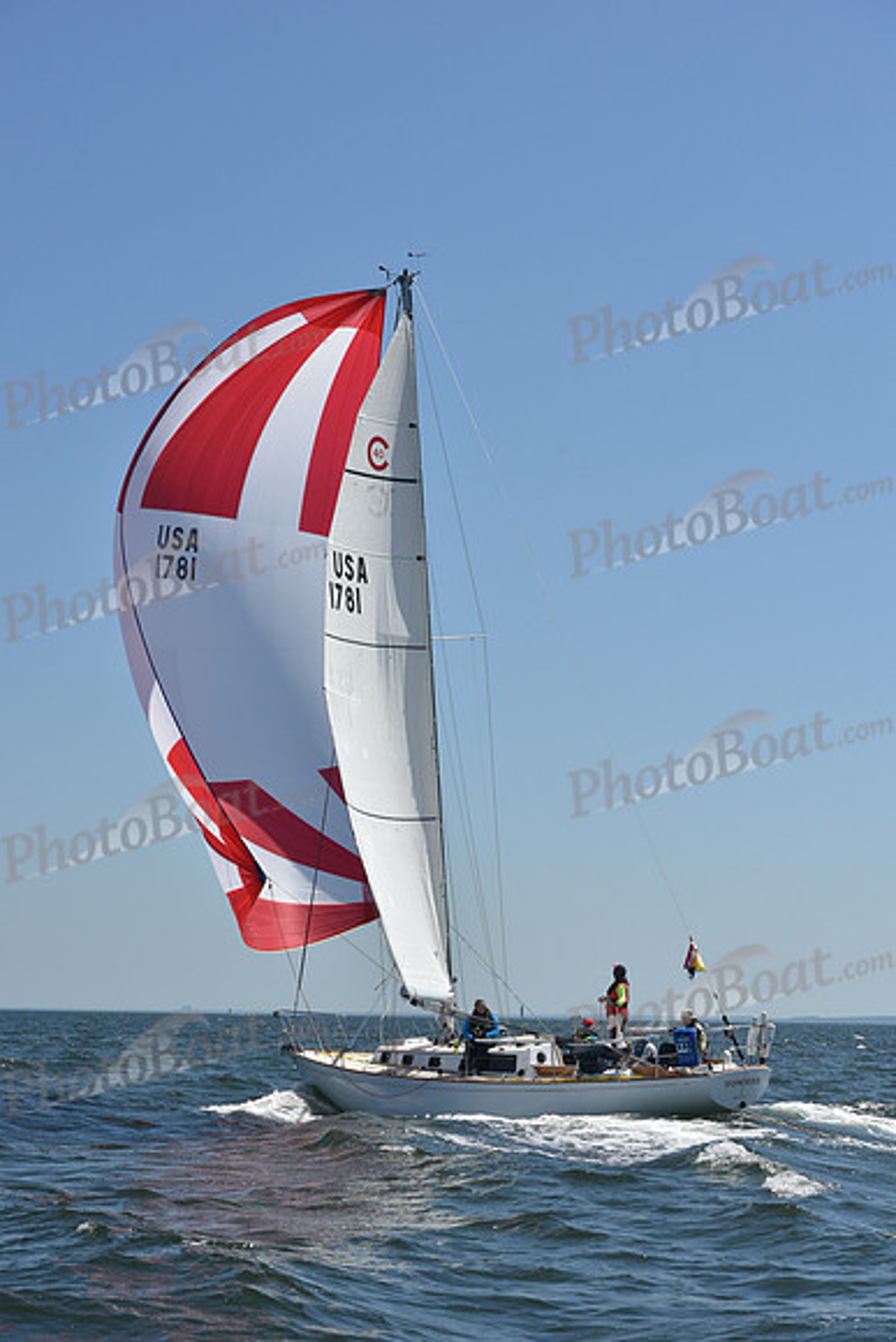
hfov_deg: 19.5
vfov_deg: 28.8
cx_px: 448
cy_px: 671
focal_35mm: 70
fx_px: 2612
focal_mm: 70
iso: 250
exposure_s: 1/1250
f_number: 10
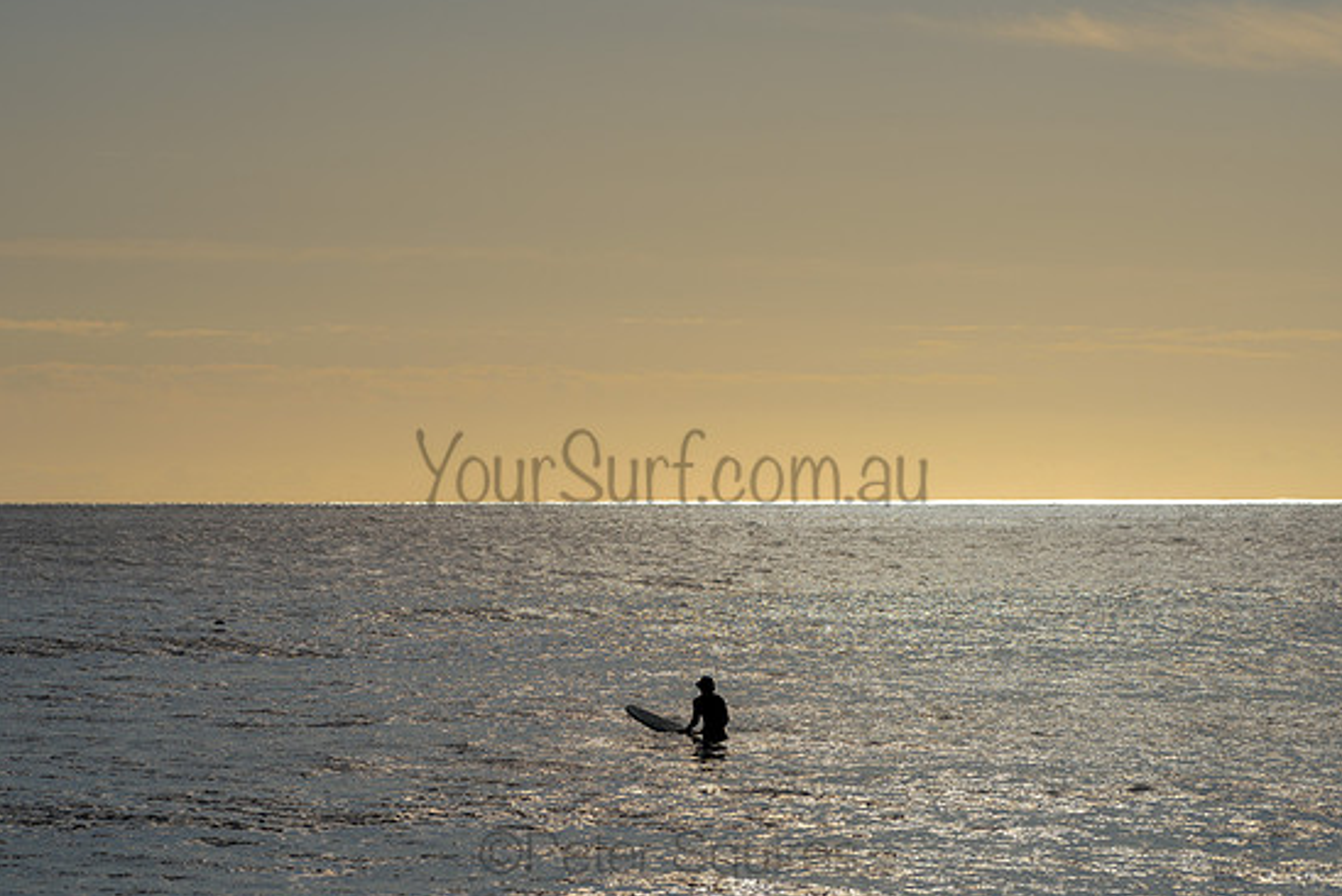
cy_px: 447
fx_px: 7981
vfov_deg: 6.4
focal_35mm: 214
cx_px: 669
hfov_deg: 9.6
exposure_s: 1/2000
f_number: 8
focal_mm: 200
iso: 64
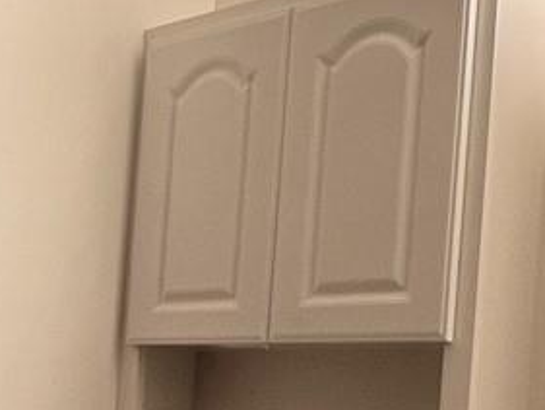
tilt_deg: +0.1
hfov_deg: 25.2
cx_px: 17
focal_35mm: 74
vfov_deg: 19.2
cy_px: 431
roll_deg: -3.6
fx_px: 1166
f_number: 1.8
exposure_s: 1/60
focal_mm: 1.57
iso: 200
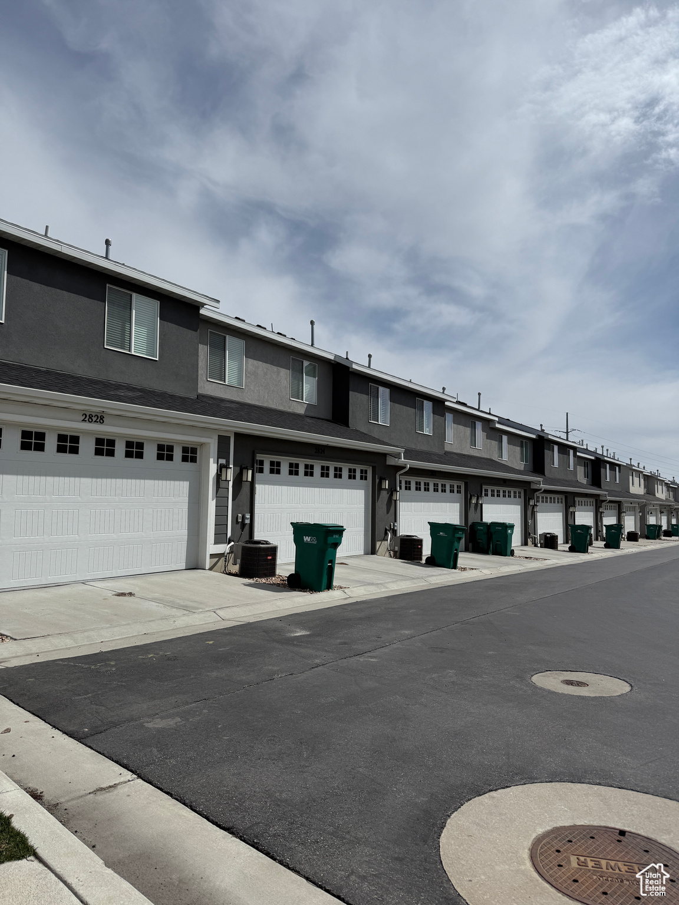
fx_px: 628
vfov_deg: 71.6
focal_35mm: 24
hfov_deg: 56.8
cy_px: 452
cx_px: 340
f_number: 1.78
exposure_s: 1/11905
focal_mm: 6.76
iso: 80
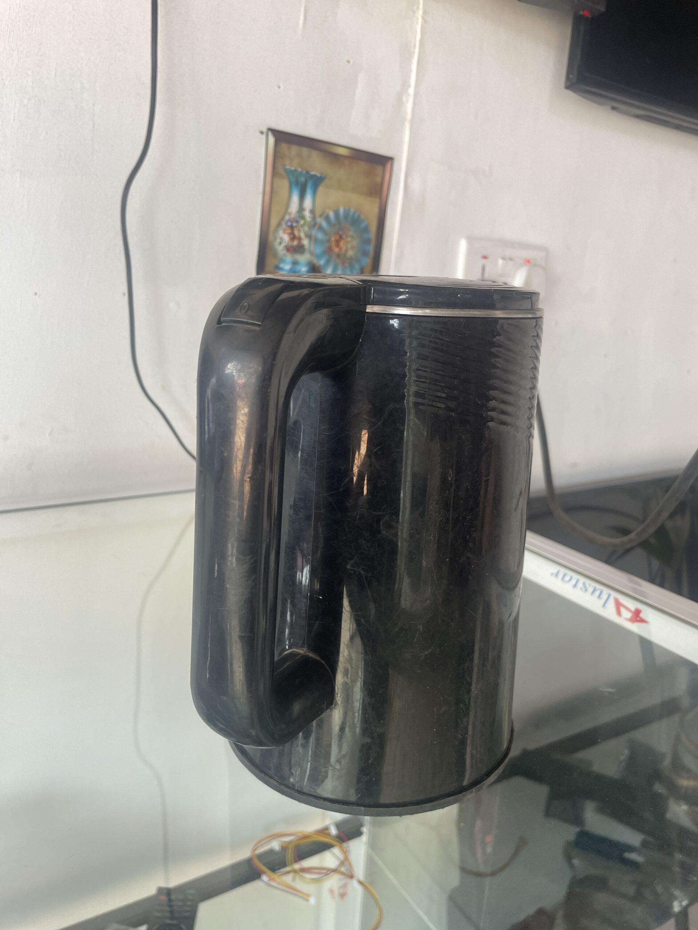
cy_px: 465
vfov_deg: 67.3
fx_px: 699
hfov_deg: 53.1
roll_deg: -4.9
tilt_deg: -12.2
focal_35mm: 26
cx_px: 349
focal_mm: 4.2
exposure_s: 1/121
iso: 125
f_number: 1.6
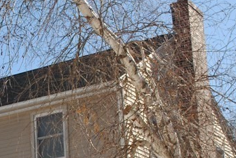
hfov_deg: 17.0
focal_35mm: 115
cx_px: -48
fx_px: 754
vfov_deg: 11.8
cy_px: 169
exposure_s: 1/200
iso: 100
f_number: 7.1
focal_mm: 26
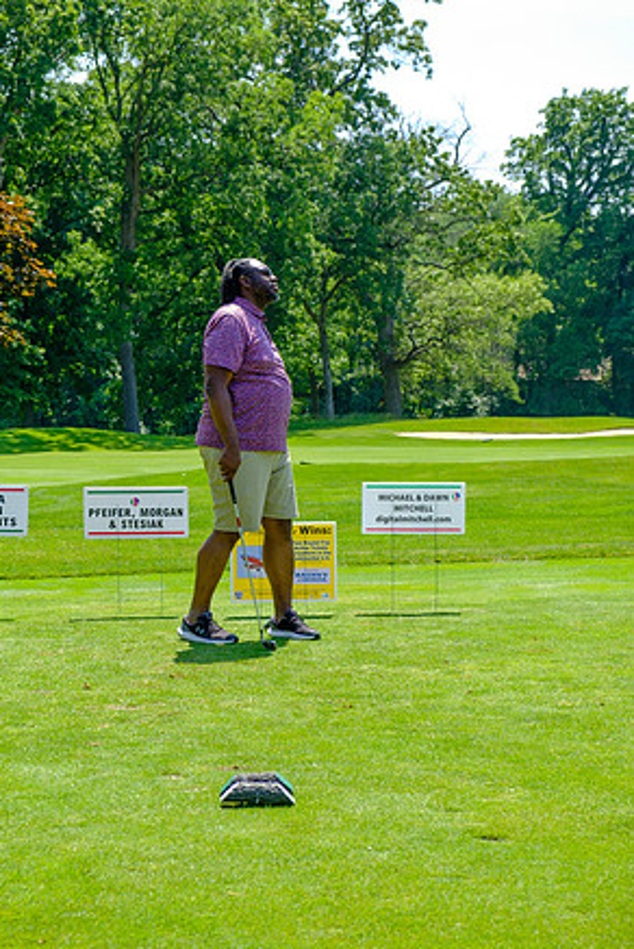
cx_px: 313
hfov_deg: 19.2
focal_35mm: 71
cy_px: 484
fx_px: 1872
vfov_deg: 28.4
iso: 200
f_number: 5
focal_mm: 46.3
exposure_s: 1/250
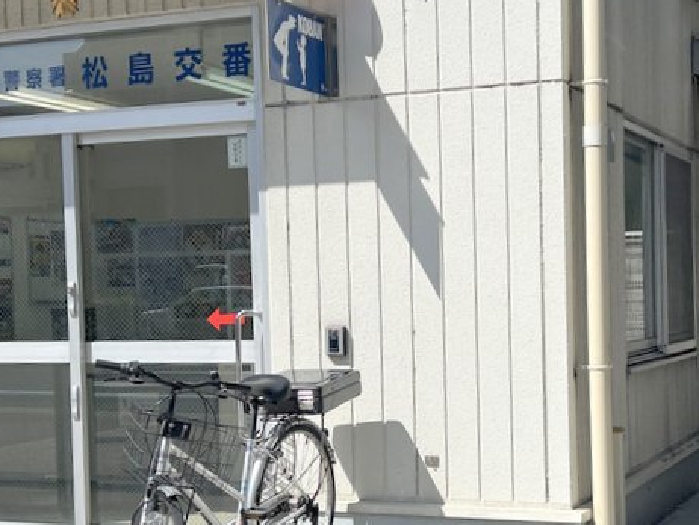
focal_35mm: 45
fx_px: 909
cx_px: 268
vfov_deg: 32.2
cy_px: 253
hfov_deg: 41.8
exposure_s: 1/6211
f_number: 1.5
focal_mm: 5.7
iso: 50
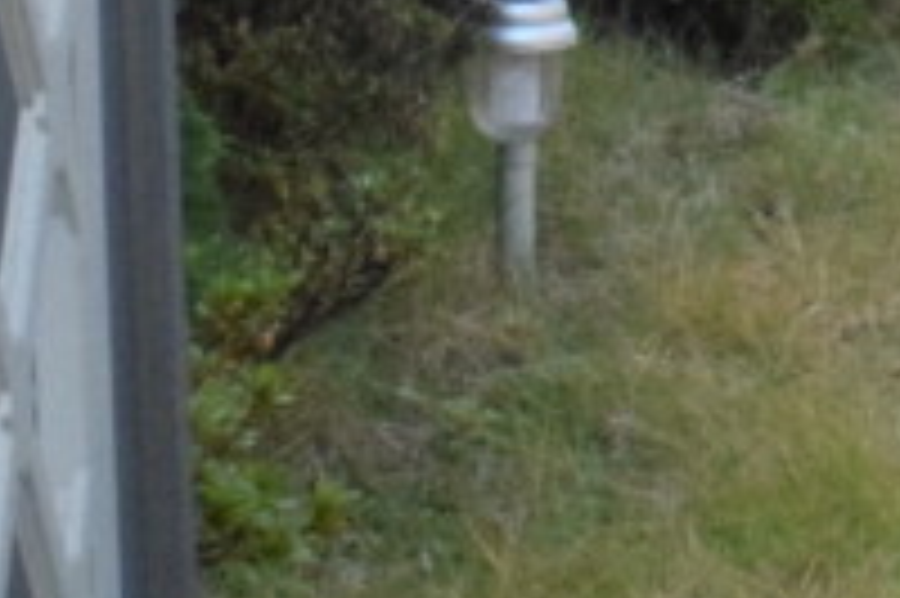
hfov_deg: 11.2
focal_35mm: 162
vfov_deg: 8.3
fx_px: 4047
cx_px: 1966
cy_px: -346
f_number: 11
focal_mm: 18
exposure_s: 1/500
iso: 6400
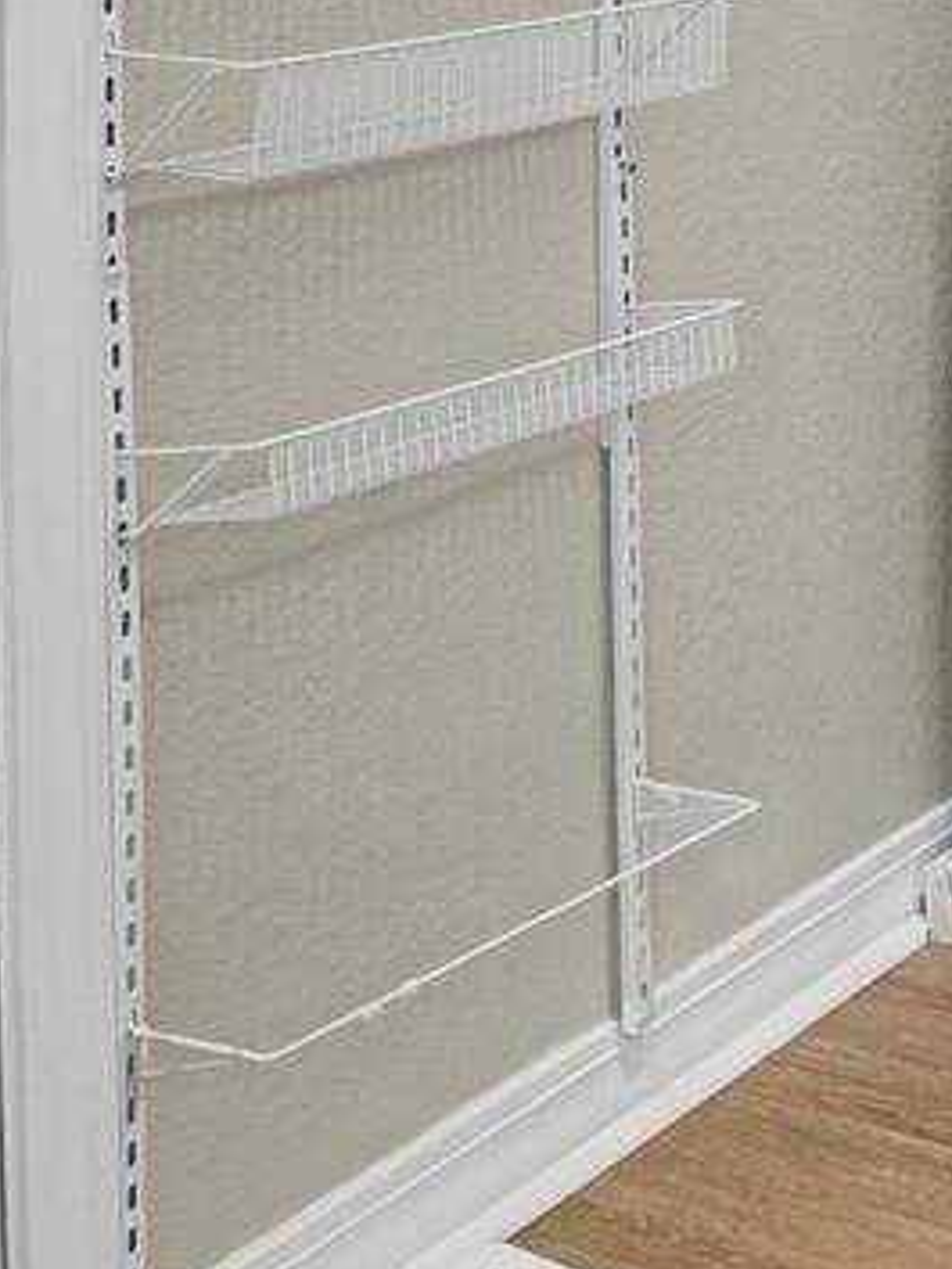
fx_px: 2712
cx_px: 1478
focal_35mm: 74
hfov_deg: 17.6
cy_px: -403
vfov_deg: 23.2
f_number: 8
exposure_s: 10
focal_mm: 17
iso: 250
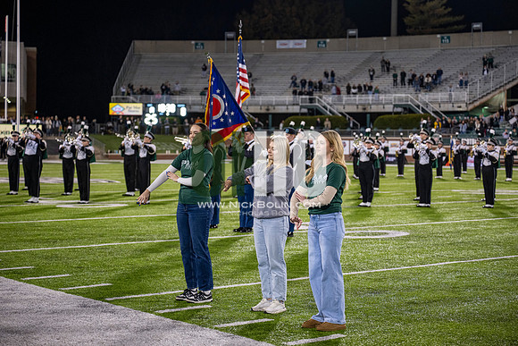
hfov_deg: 28.8
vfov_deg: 19.5
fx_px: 1007
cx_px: 259
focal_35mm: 70
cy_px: 173
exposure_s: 1/500
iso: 1250
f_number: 3.2
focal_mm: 70
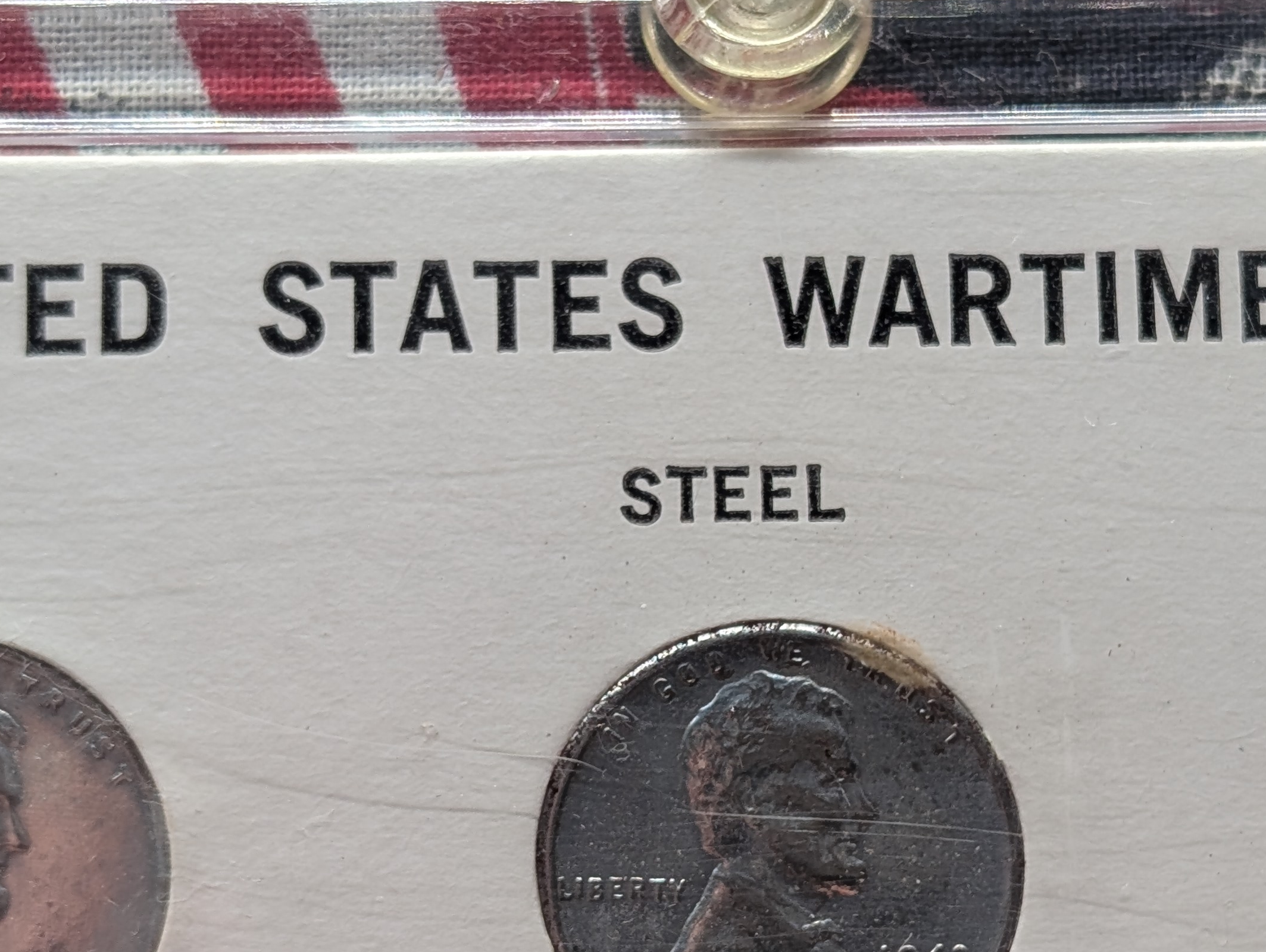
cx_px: 782
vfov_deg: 15.7
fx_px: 3442
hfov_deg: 20.8
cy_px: 654
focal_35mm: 94
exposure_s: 1/40
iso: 22
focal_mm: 6.9
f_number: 1.68
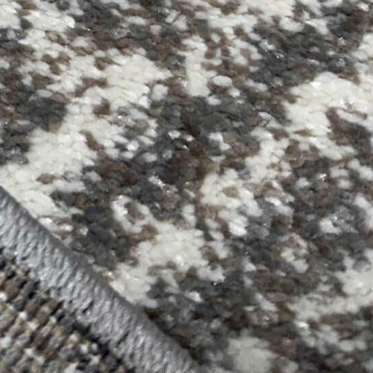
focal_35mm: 99
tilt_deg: -54.3
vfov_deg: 15.7
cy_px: -236
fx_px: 1207
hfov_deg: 15.0
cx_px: -318
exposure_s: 1/120
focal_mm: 6.86
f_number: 1.78
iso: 80
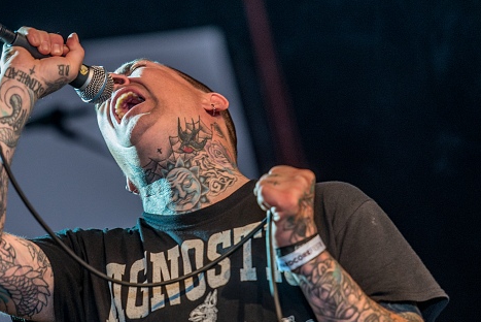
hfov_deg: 7.9
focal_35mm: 262
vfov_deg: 5.3
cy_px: 175
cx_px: 185
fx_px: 3503
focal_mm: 170
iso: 1600
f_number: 2.8
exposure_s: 1/100
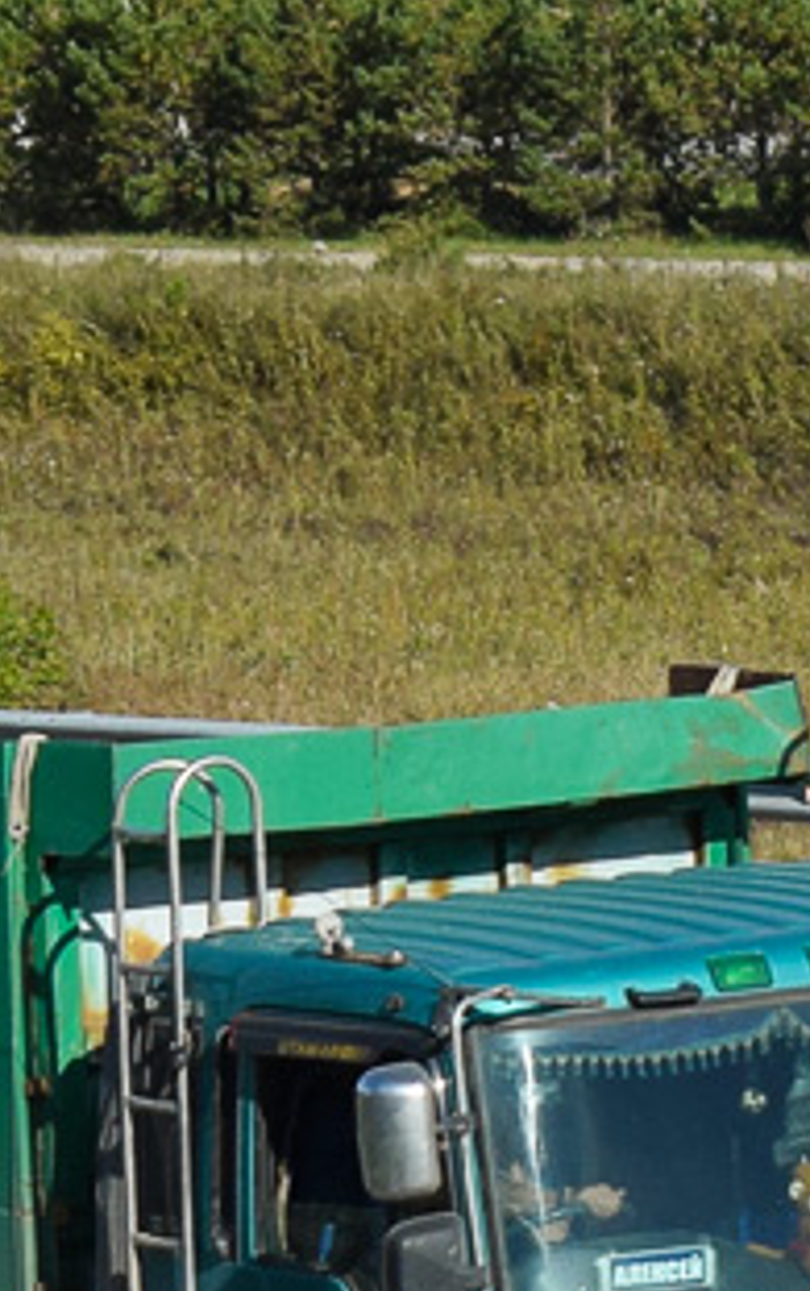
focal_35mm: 324
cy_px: 851
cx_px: 465
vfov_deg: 6.5
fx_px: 11416
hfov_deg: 4.1
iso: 200
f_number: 5.6
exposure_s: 1/1250
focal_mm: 55
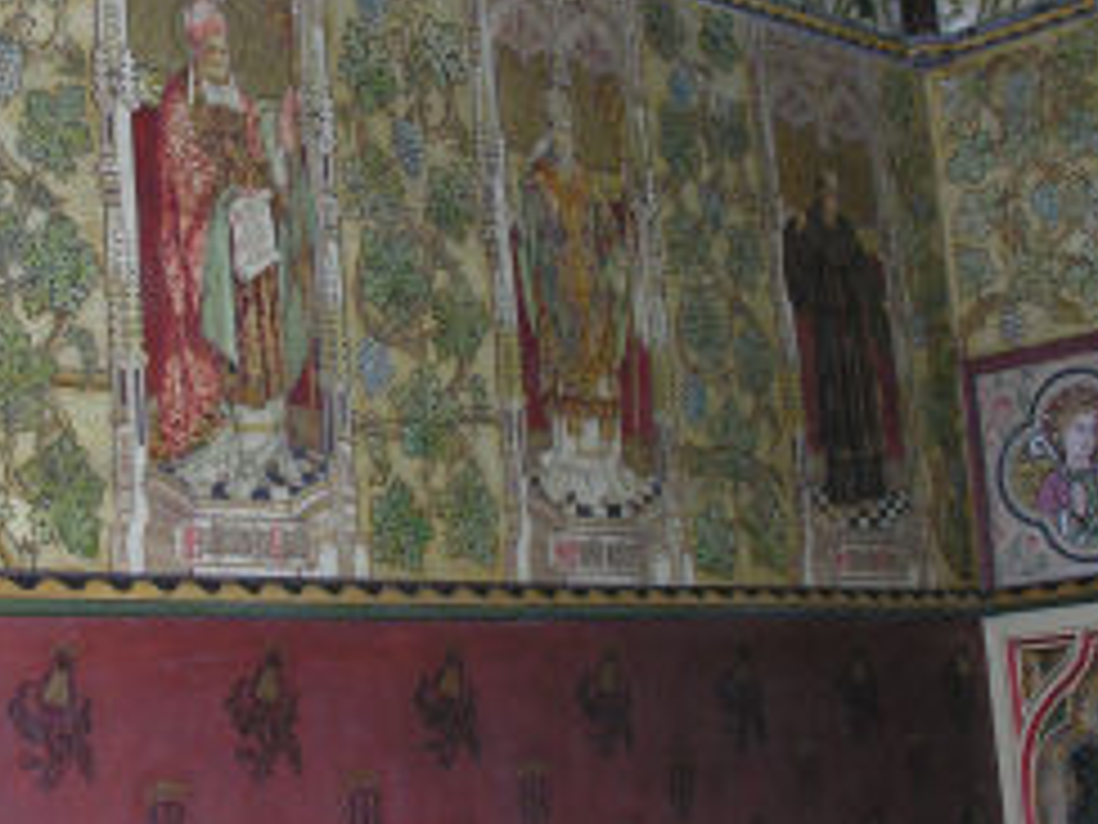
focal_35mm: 66
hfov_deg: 29.1
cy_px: 394
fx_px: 2093
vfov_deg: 22.3
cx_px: 328
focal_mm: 8.9
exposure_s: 1/60.1
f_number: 2.8
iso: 164
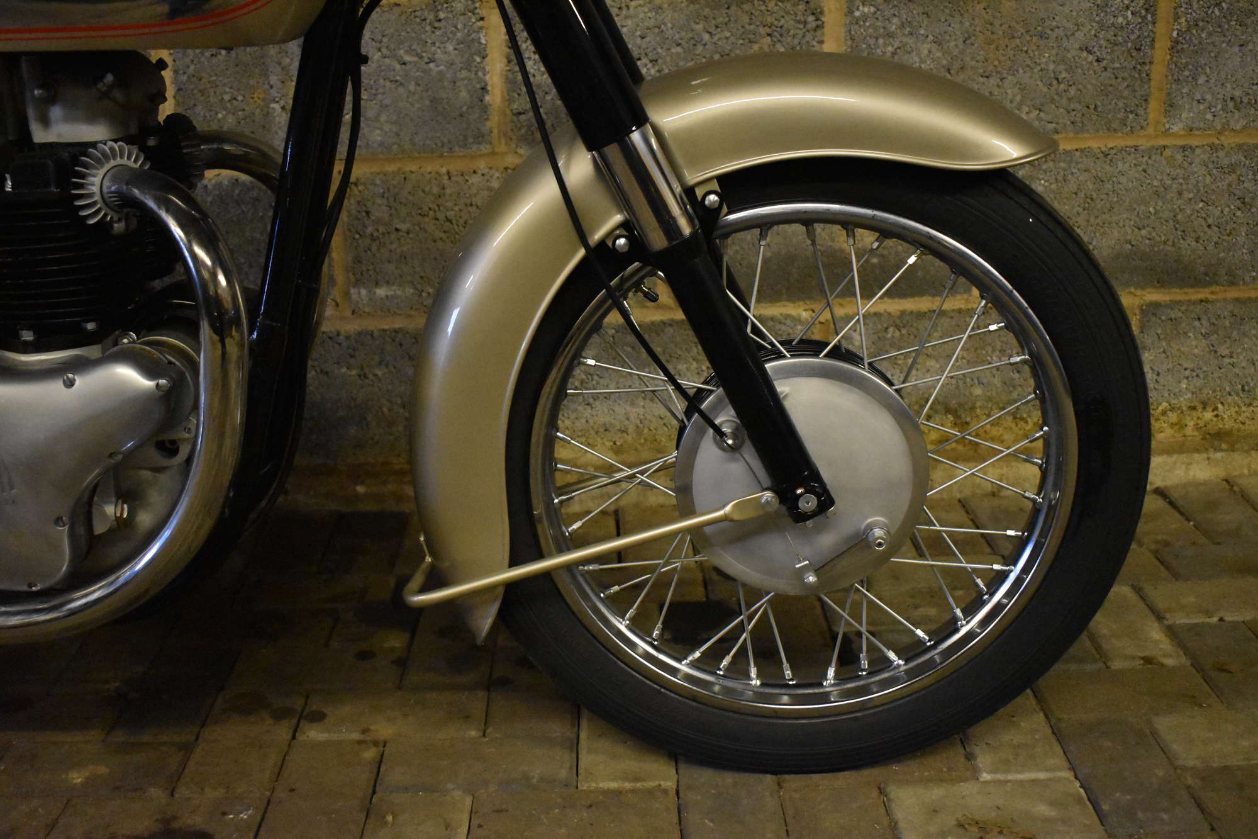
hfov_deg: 49.6
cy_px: 420
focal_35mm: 39
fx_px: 1363
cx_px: 629
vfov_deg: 34.2
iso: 7200
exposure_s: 1/125
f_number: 4
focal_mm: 26
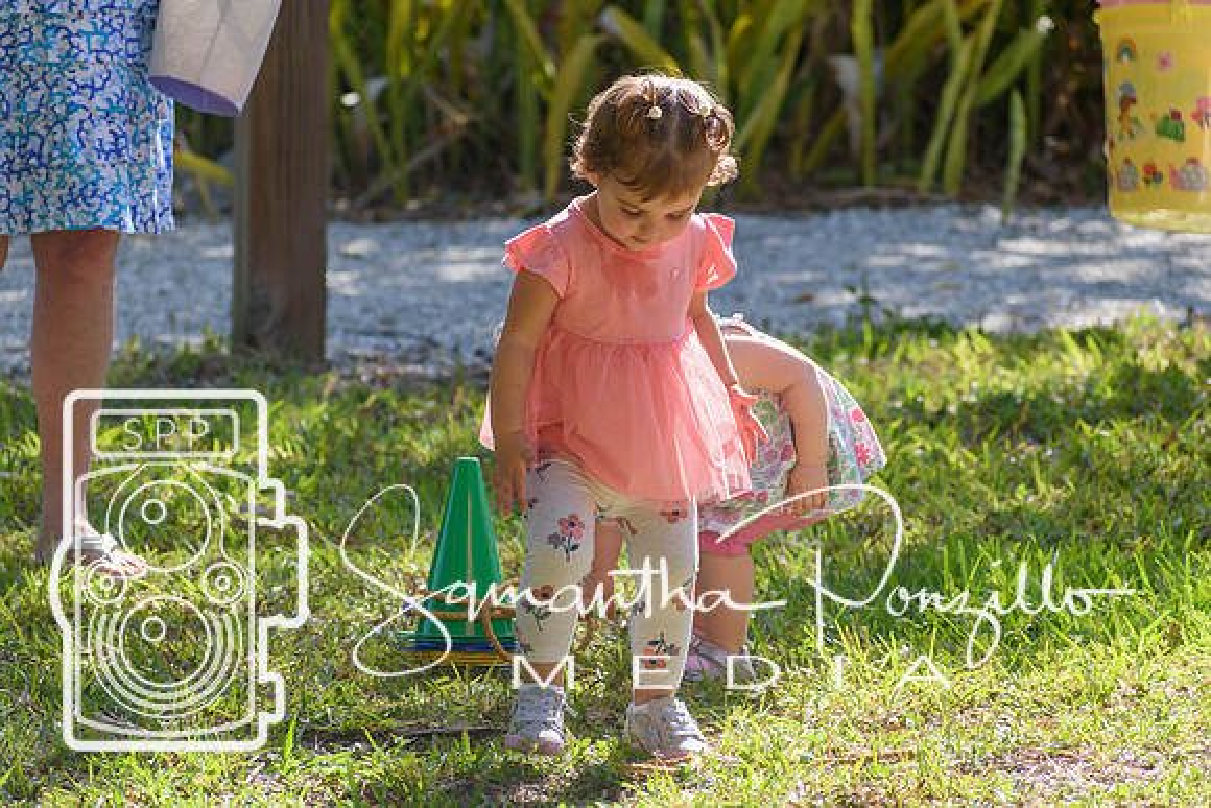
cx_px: 606
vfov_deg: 5.2
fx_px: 8832
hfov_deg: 7.8
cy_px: 404
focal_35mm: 262
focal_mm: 175
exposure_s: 1/1000
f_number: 5
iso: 450
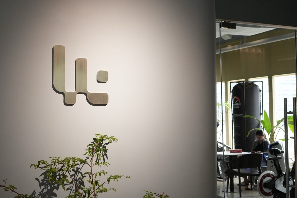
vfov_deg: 25.8
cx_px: 148
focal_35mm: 52
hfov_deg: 37.9
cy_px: 99
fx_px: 433
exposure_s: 1/40
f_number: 5.6
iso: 1600
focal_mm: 35
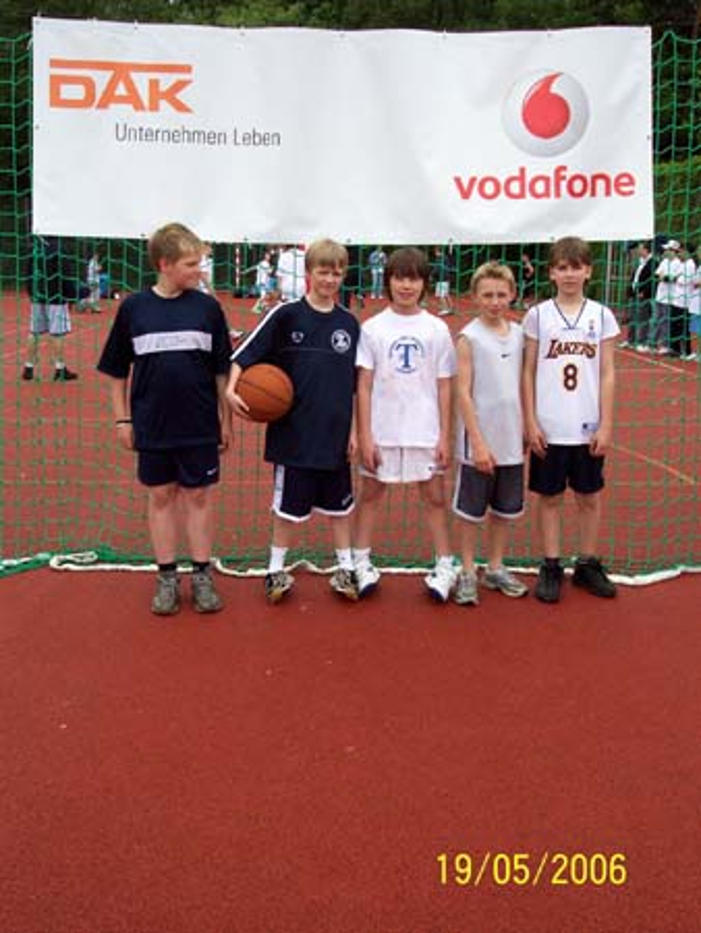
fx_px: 1025
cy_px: 466
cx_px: 350
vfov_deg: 49.0
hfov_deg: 37.8
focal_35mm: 38
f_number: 4.8
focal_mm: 8
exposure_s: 1/500
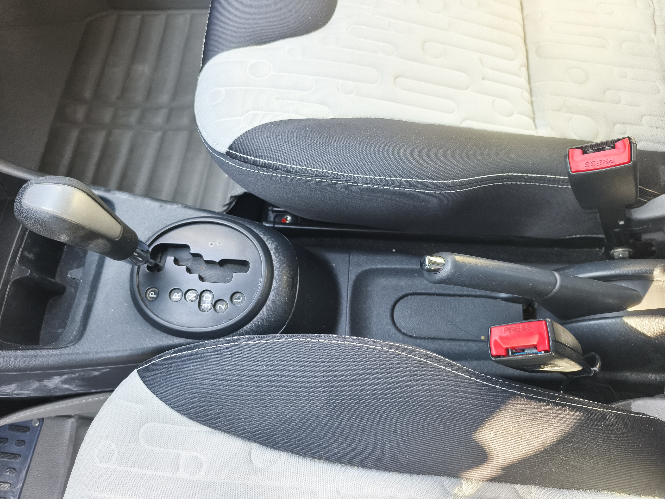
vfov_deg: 58.9
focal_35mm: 23
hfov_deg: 73.9
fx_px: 442
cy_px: 250
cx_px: 332
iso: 400
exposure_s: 1/95.1
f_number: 1.6
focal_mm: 5.84
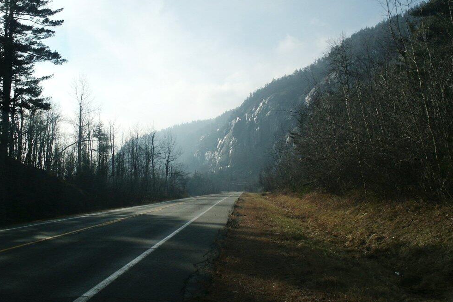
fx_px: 478
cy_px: 138
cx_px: 227
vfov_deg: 35.0
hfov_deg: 50.7
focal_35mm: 38
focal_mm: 7.18
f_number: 6.7
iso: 64
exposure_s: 1/180
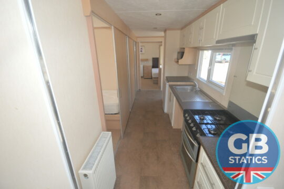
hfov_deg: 100.4
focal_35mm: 15
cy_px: 94
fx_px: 118
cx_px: 142
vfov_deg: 77.3
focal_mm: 10
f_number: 5.6
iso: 360
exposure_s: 1/125
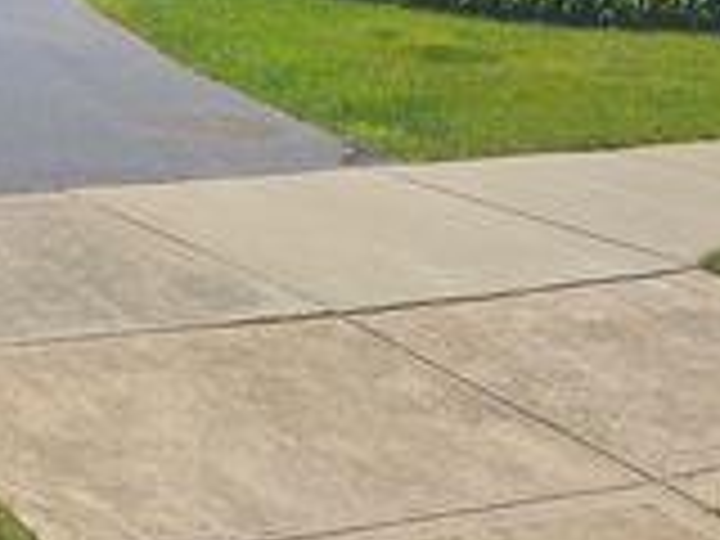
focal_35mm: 72
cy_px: -115
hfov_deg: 22.5
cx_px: -338
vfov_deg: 19.2
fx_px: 1498
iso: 10
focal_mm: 6.3
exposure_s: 1/1064
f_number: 1.7
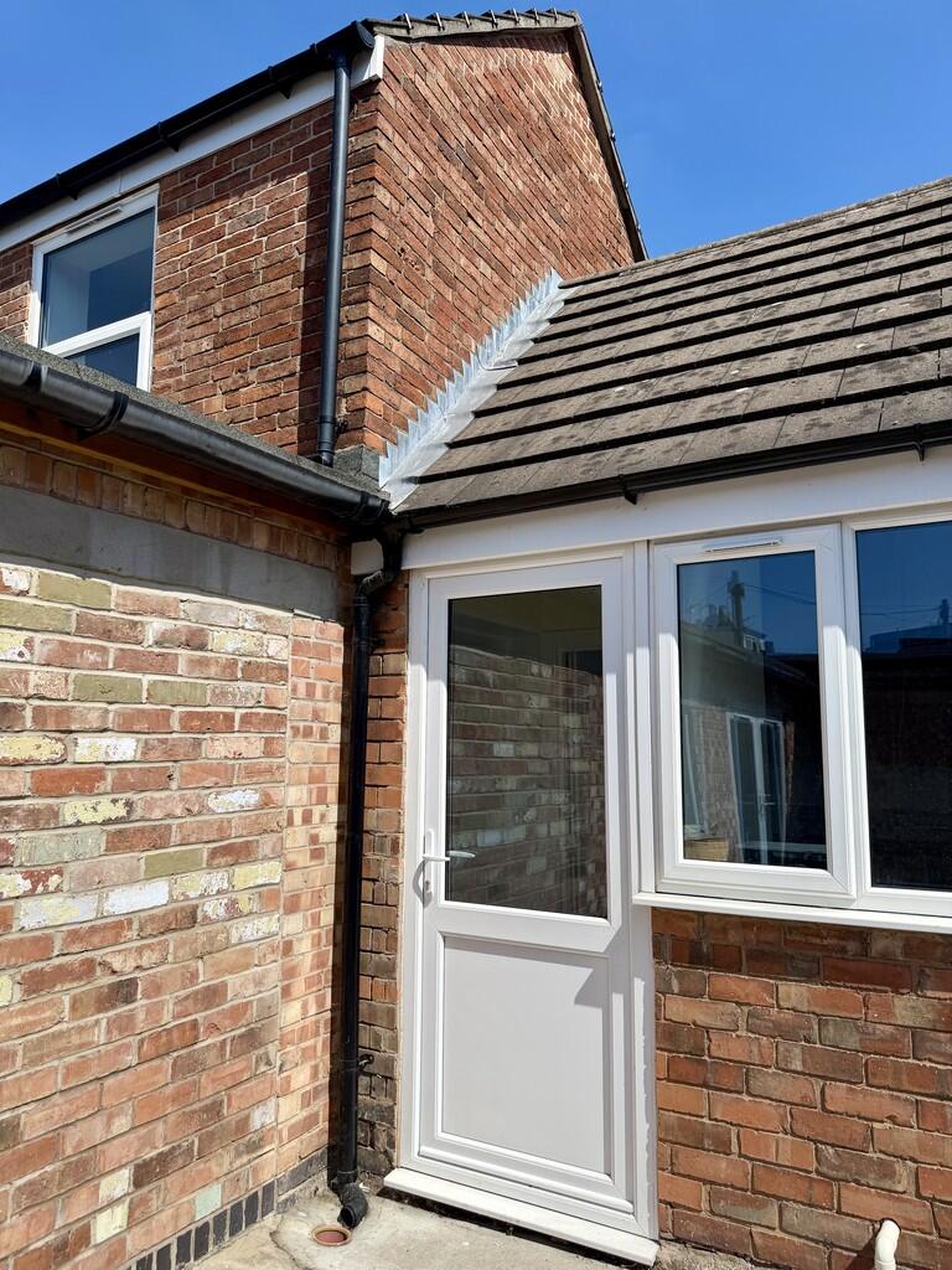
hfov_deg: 56.8
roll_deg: +0.3
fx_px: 880
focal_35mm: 24
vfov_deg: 71.6
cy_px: 635
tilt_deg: +7.6
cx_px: 476
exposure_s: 1/7353
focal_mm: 6.76
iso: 80
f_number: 1.78
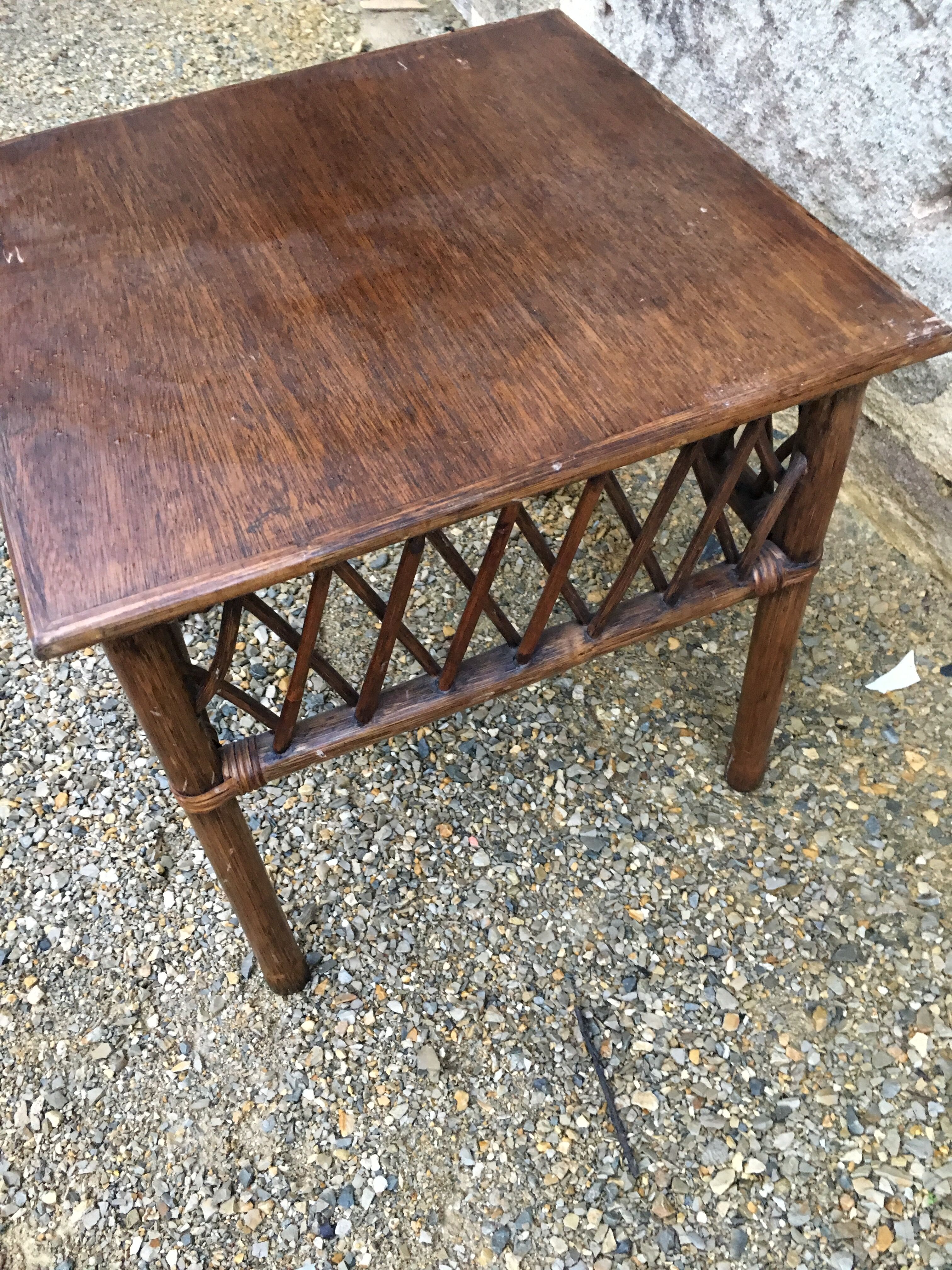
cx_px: 476
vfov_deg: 61.7
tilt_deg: -53.9
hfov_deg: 48.2
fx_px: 1063
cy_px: 635
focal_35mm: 29
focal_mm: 4.15
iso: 200
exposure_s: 1/25
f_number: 2.2
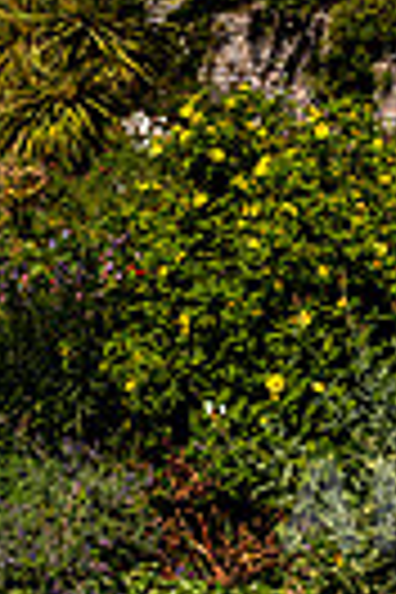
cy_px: 220
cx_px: -36
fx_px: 1353
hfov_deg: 16.2
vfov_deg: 24.7
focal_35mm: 82
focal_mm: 24
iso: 160
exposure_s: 1/1250
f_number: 5.6
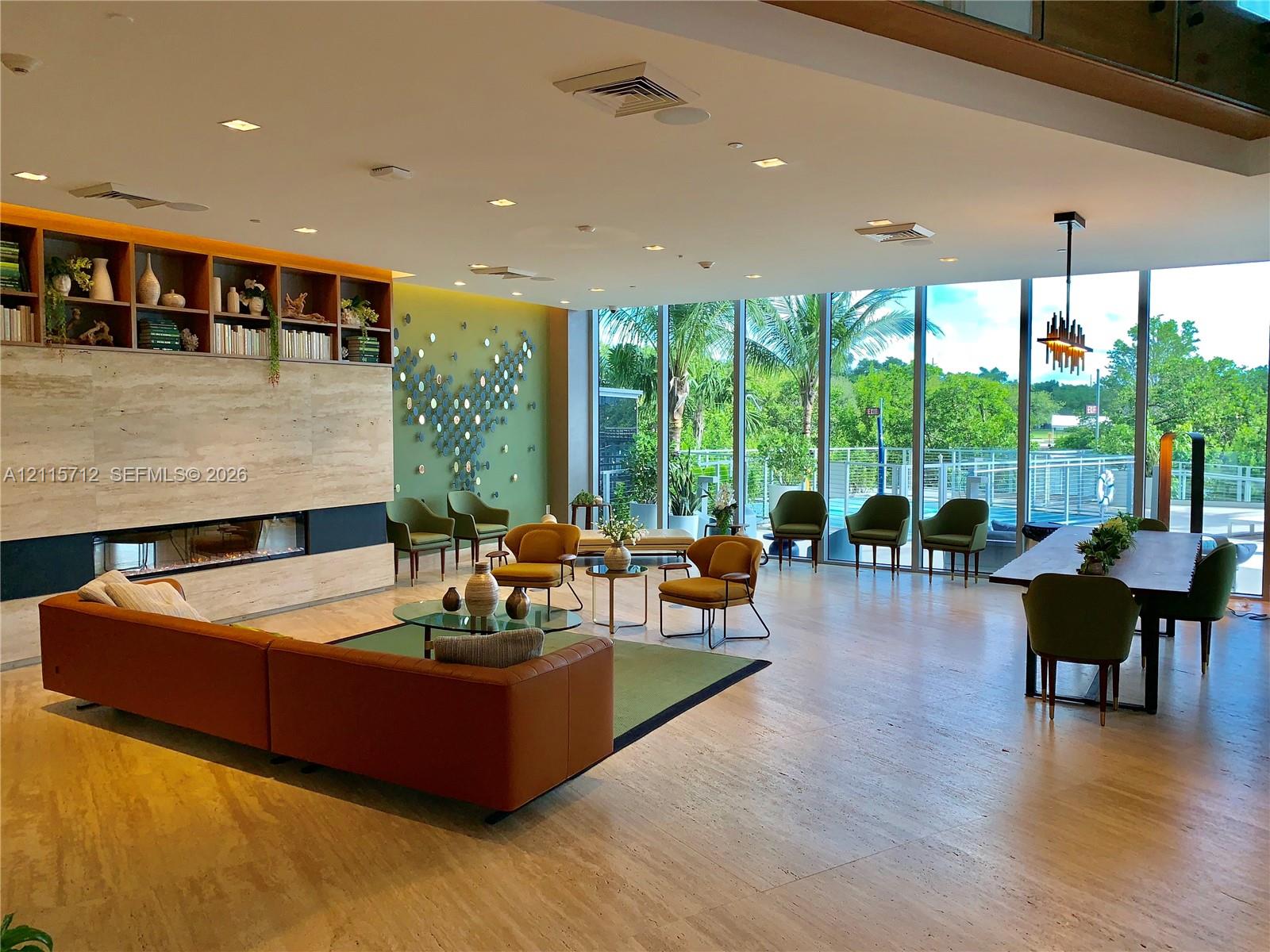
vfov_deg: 53.1
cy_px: 476
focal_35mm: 26
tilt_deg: -2.4
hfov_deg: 67.3
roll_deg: +0.0
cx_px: 635
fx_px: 954
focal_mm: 4.25
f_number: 1.8
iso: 25
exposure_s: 1/120
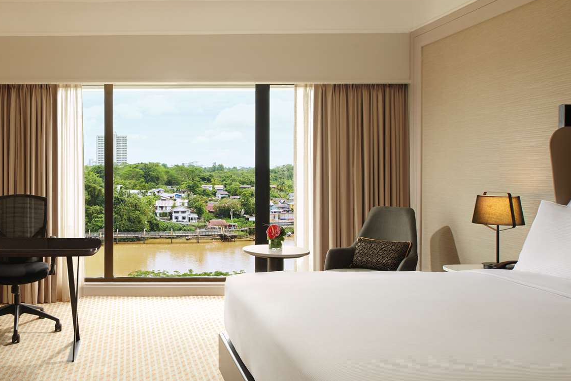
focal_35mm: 32
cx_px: 204
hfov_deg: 57.8
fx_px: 508
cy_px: 182
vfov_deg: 41.1
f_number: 11
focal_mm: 24
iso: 100
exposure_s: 1/3
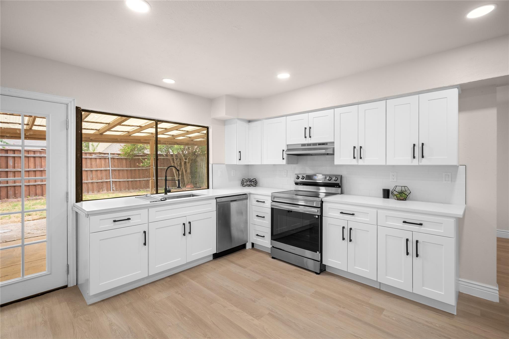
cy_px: 170
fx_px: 226
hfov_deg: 96.7
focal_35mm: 16
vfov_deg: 73.7
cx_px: 254
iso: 800
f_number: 7.1
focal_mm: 16
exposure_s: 1/8
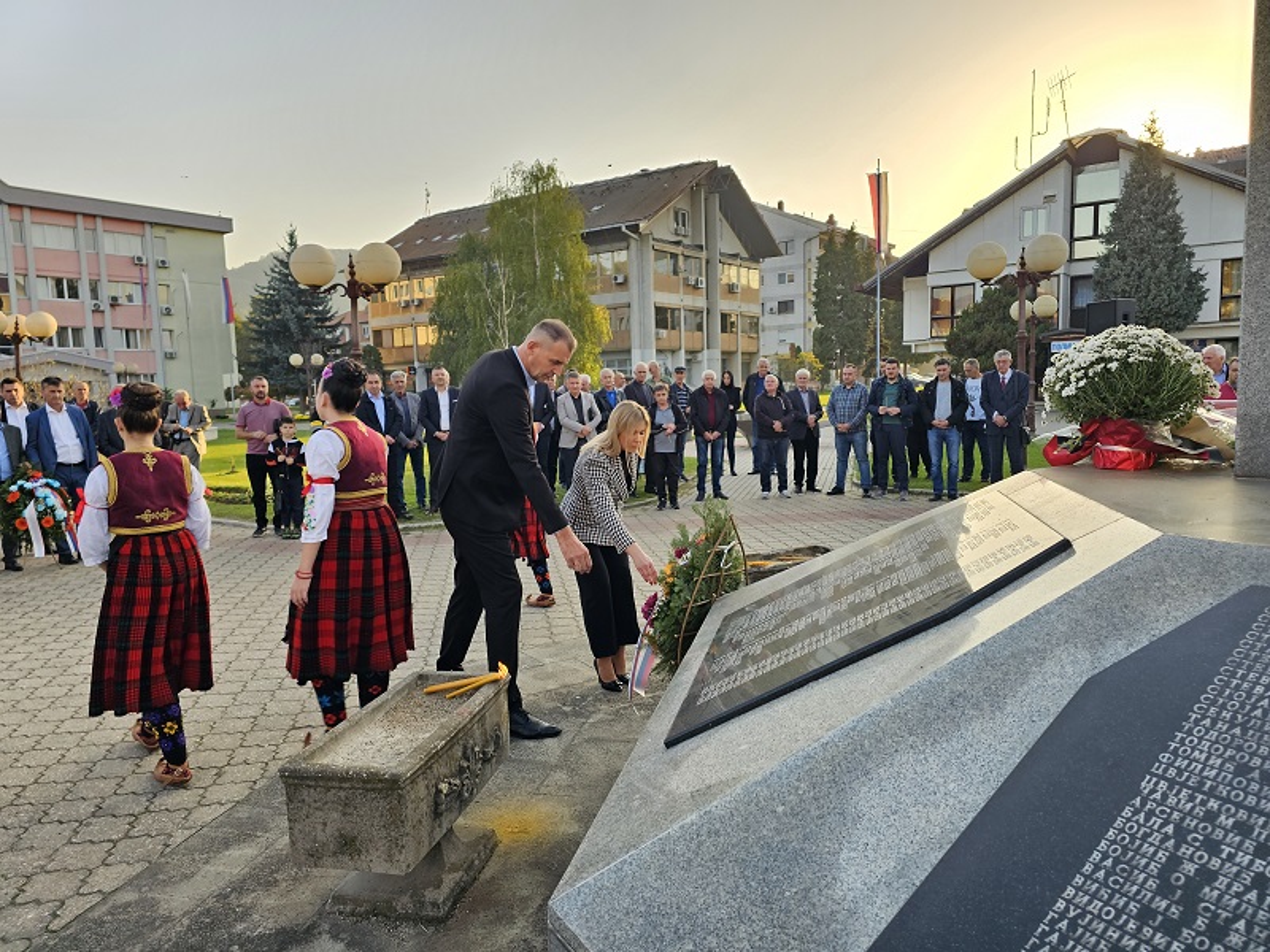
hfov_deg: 73.9
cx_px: 635
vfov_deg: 58.9
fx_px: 844
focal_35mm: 23
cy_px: 476
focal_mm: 6.3
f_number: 1.7
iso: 20
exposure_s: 1/195
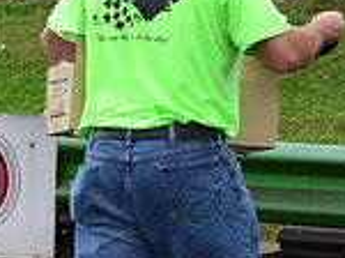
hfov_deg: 5.4
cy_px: 115
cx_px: -191
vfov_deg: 4.1
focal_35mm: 362
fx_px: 3601
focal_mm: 65
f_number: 8
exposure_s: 1/1000
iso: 1000
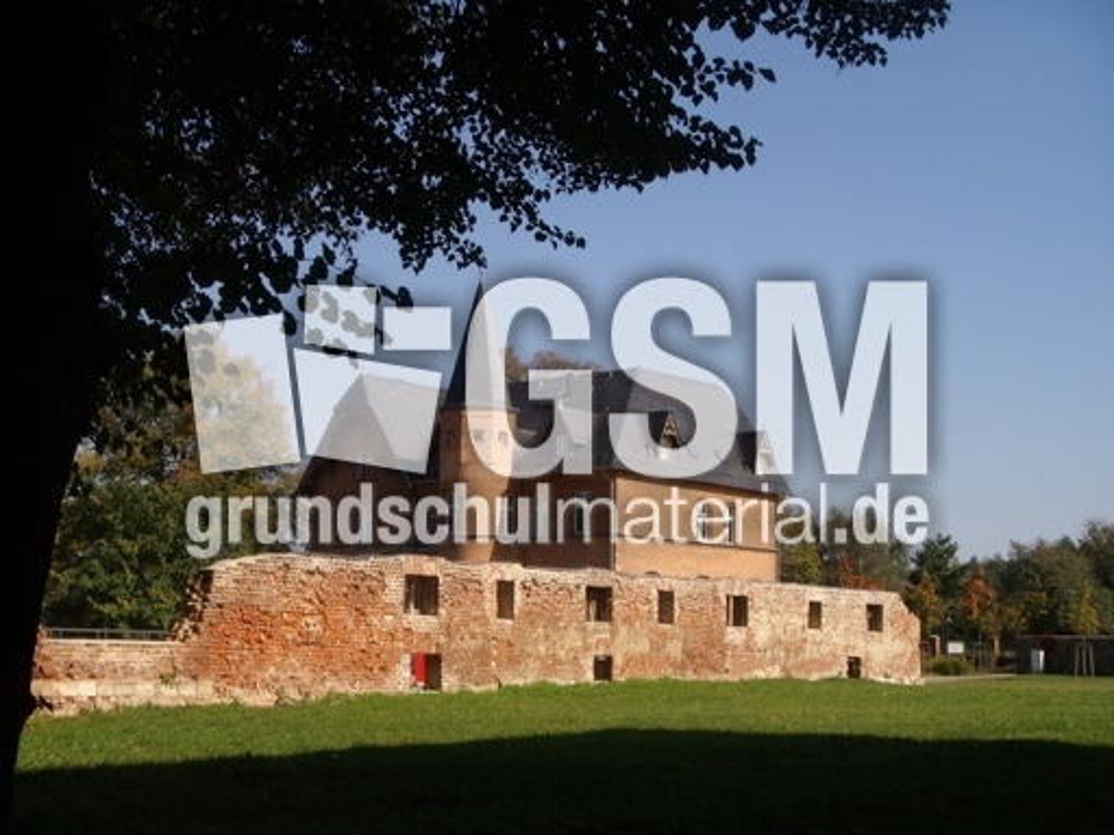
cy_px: 418
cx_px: 557
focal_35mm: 48
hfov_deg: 39.7
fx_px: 1545
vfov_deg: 30.3
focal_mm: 8
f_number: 5.9
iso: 64
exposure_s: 1/435
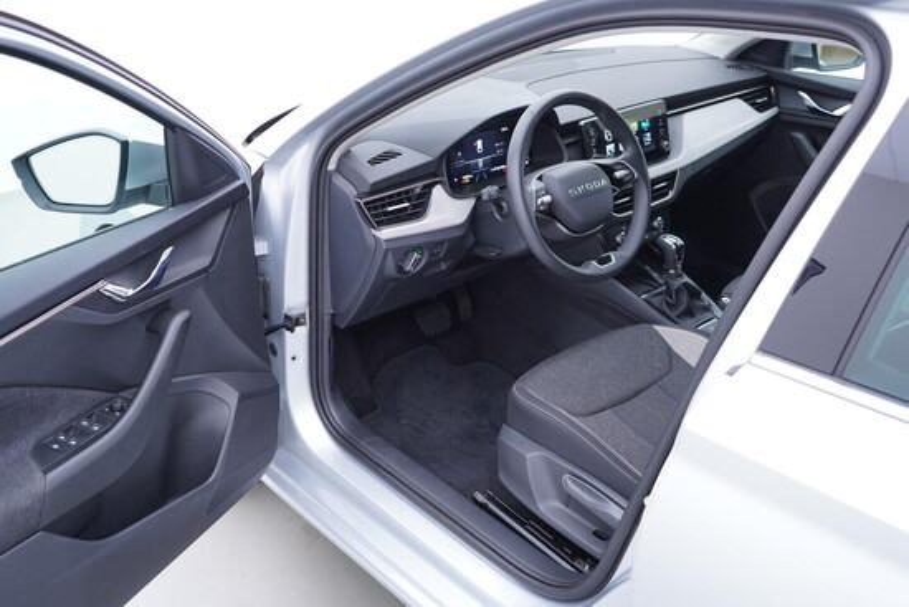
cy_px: 304
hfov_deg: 53.1
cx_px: 454
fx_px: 909
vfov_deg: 36.9
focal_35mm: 36
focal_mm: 24
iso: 200
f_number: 2.8
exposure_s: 1/40
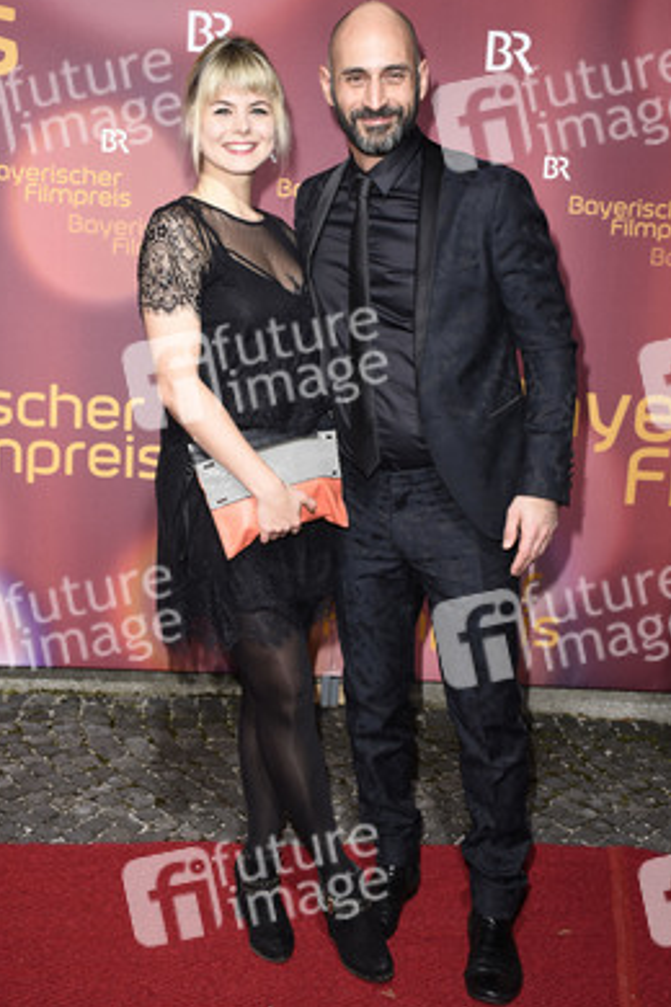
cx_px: 330
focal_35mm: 40
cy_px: 498
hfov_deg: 33.4
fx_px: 1118
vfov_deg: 48.5
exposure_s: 1/160
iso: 320
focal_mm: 26
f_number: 6.3
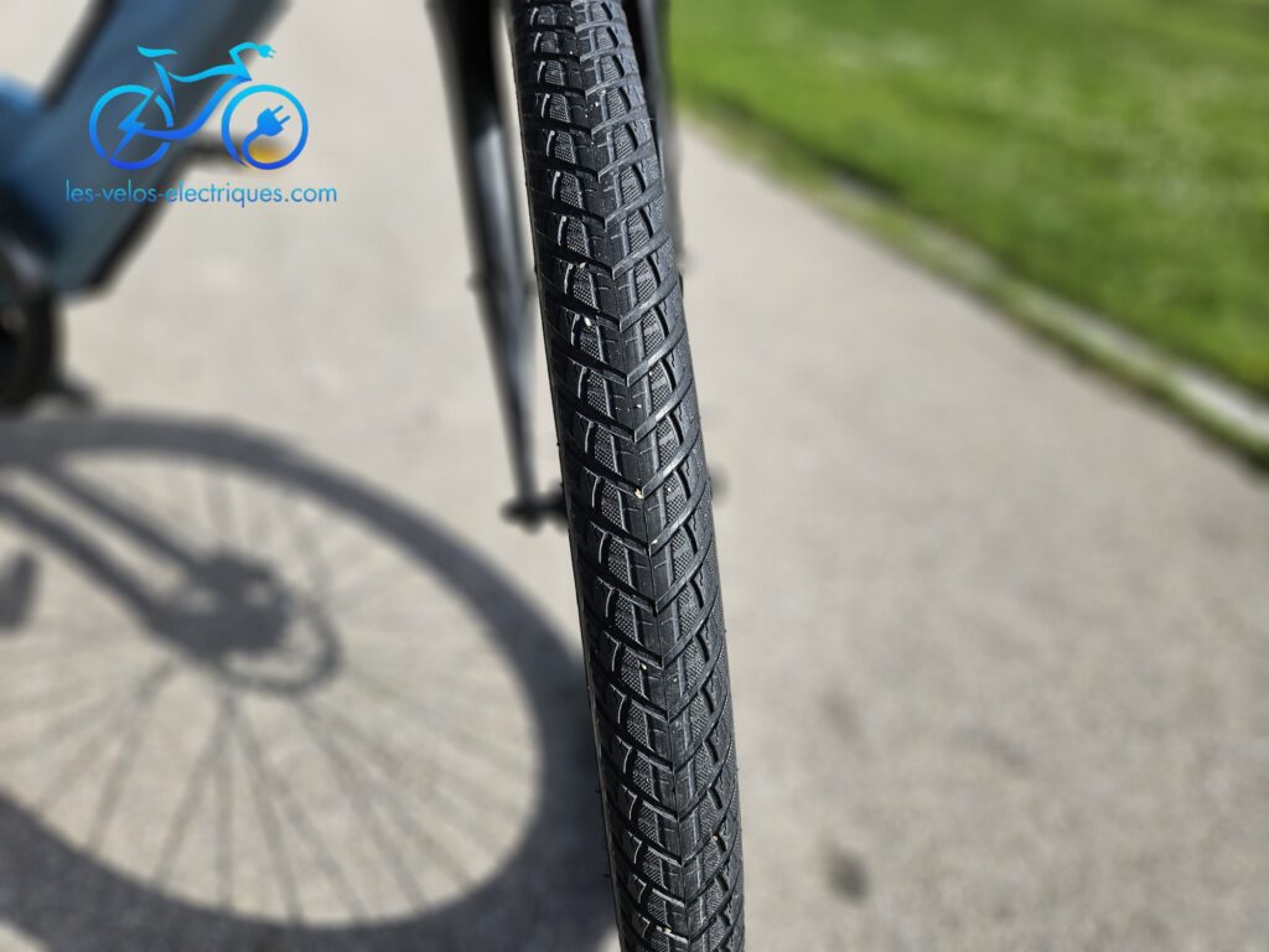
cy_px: 476
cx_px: 634
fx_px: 843
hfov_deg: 73.9
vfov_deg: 58.9
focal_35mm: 23
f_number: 1.8
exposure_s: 1/1789
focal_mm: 5.4
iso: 25
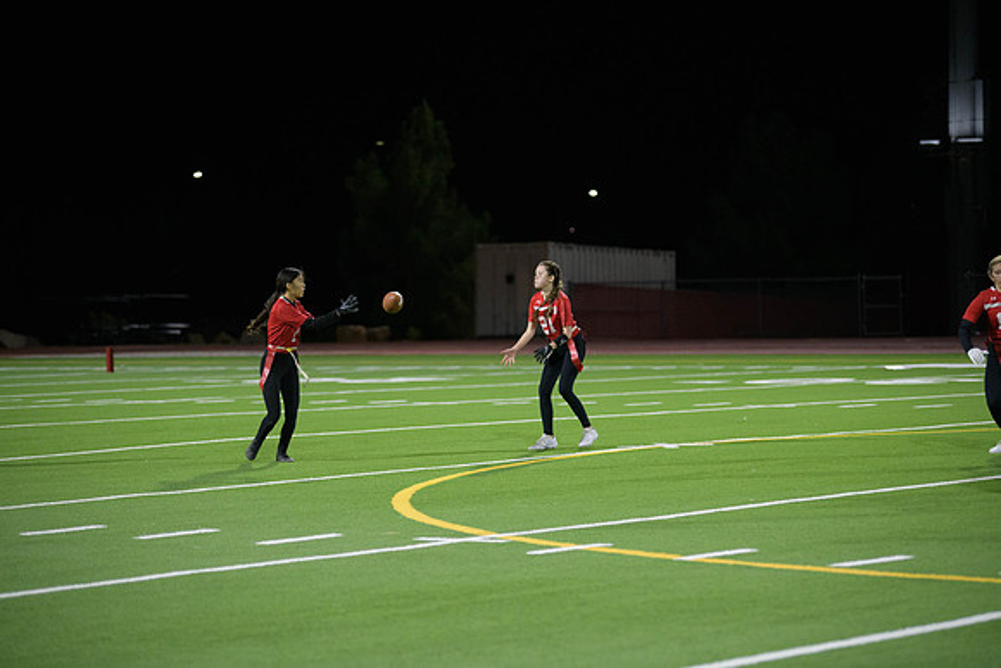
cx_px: 500
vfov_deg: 10.6
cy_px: 334
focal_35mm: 130
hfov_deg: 15.8
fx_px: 3615
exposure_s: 1/640
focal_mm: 130
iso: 3200
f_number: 2.8
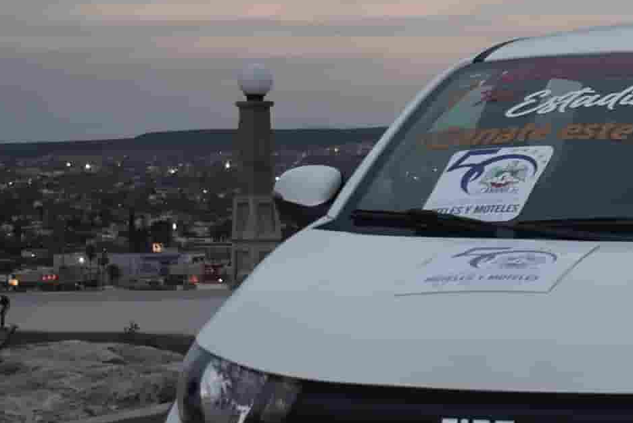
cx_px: 616
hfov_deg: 12.5
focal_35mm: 163
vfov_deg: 8.4
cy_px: 355
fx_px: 2869
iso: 800
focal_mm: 34
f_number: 4.5
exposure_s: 1/160
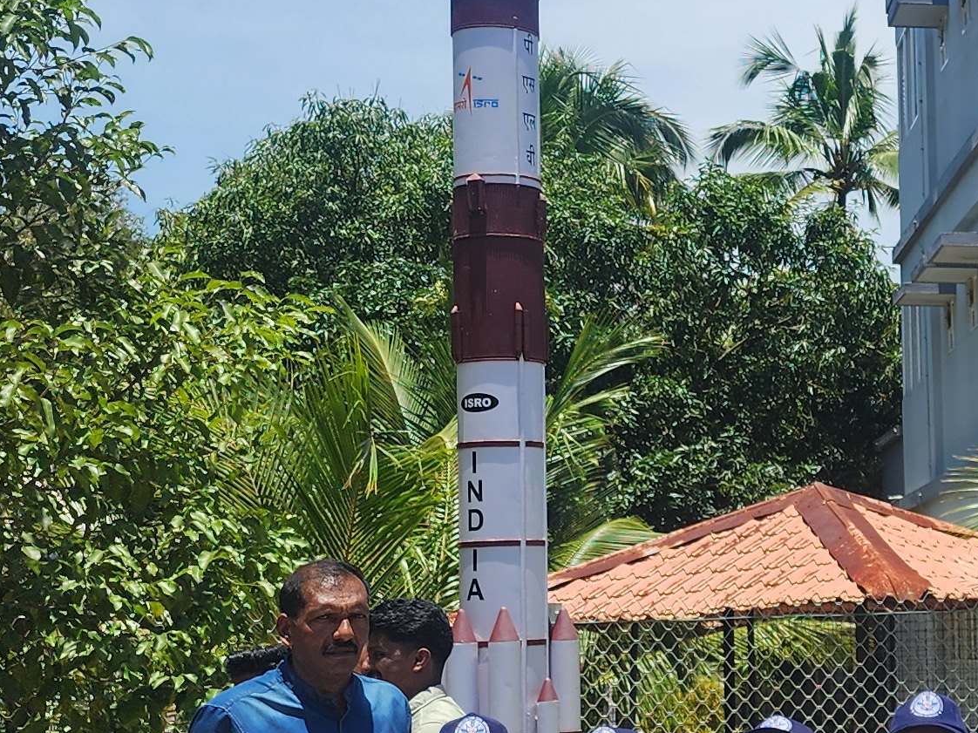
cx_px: 1212
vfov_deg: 18.0
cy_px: 452
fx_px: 2316
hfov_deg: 21.9
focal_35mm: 82
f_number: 1.8
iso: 12
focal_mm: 6.4
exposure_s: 1/963
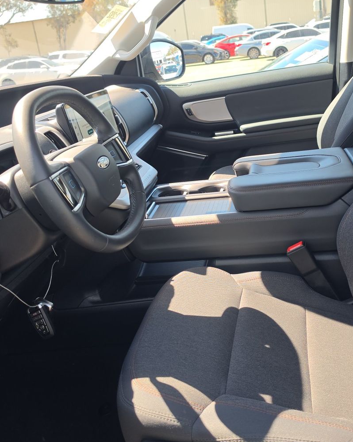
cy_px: 197
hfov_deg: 41.0
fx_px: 470
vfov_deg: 50.2
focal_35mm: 36
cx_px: 205
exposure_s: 1/119
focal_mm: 6.5
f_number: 1.4
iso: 10
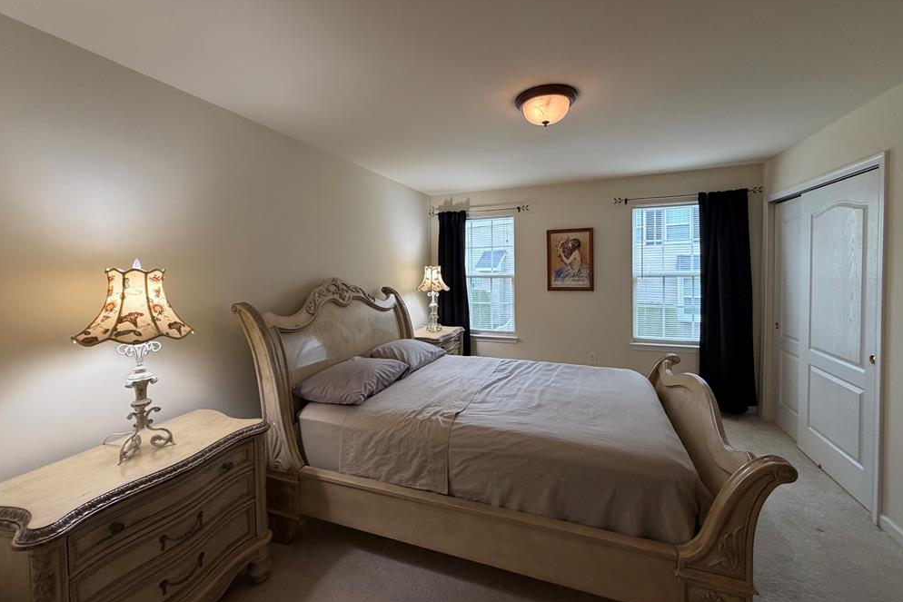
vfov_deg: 77.2
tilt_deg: -2.1
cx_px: 448
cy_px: 278
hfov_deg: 100.4
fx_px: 376
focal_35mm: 15
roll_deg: +1.2
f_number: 2.2
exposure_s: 1/60
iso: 250
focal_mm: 2.22
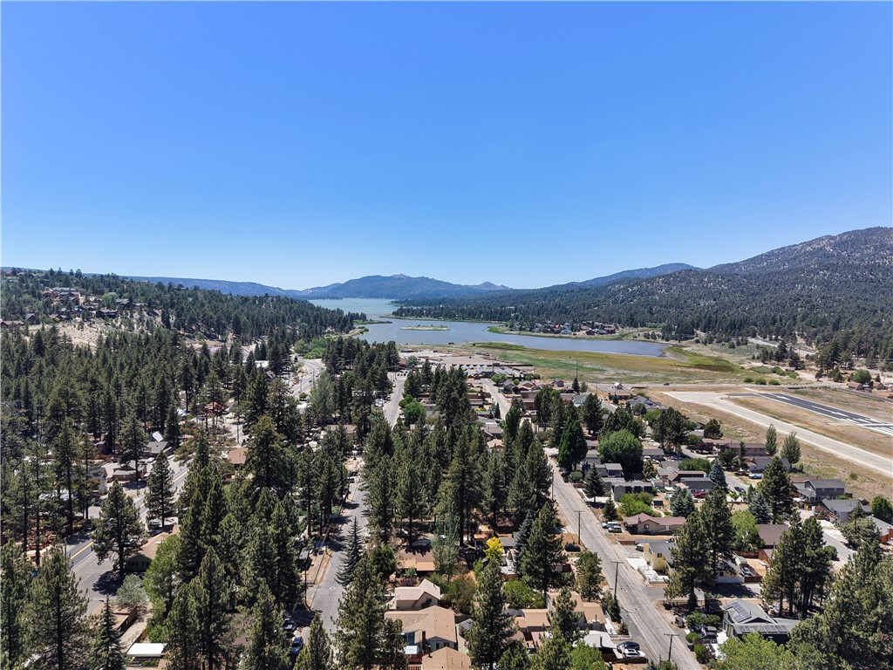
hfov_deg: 71.6
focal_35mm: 24
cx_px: 446
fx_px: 619
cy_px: 335
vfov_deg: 56.8
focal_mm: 8.67
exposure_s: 1/3200
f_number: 1.8
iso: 180
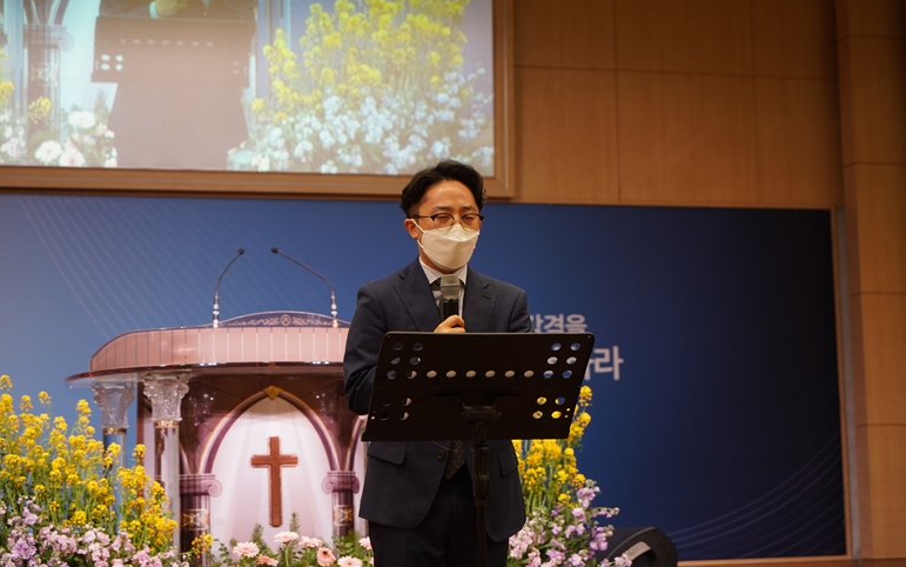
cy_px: 270
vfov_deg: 17.6
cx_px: 462
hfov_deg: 27.8
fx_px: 1827
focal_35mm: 74
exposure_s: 1/80
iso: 500
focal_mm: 70
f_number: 4
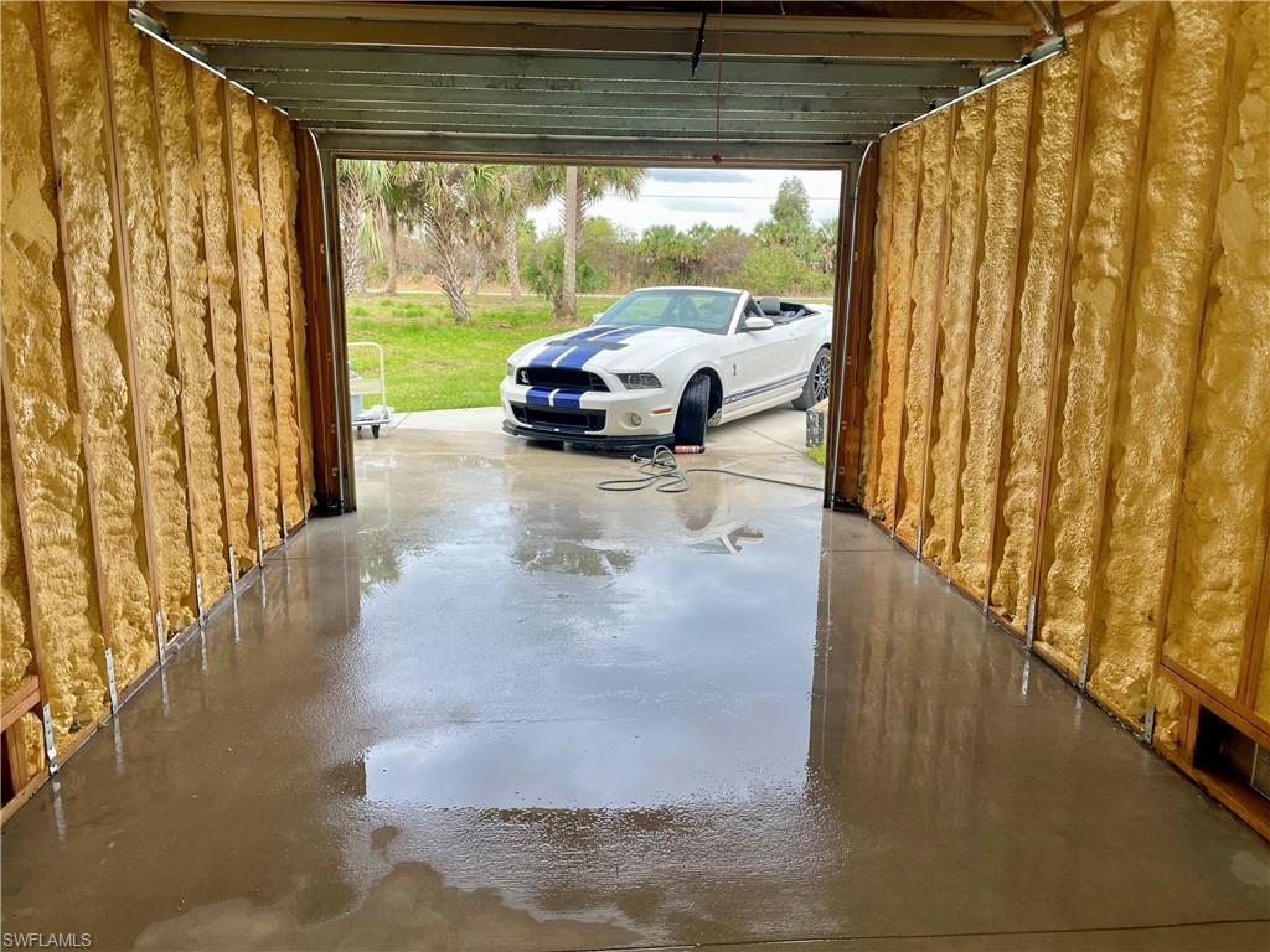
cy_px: 476
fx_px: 954
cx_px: 635
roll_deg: -0.4
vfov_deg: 53.1
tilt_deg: -11.5
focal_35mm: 26
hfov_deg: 67.3
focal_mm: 4.2
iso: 50
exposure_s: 1/120
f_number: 1.6
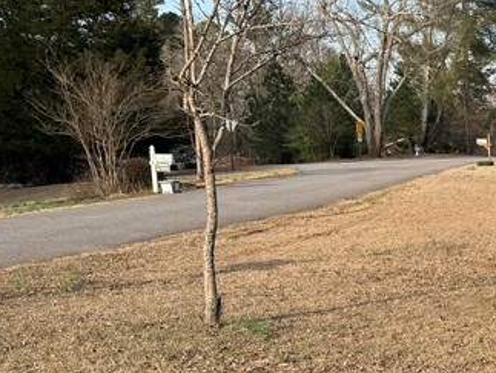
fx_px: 1090
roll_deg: -1.0
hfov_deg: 22.5
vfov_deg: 19.1
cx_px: 671
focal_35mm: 76
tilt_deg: -9.9
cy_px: 341
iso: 80
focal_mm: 6.76
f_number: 1.78
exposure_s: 1/1361
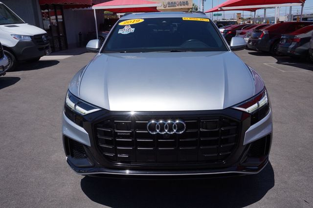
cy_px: 104
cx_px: 156
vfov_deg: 43.6
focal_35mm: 30
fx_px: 261
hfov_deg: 62.0
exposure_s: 1/250
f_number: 11
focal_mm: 20
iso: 100
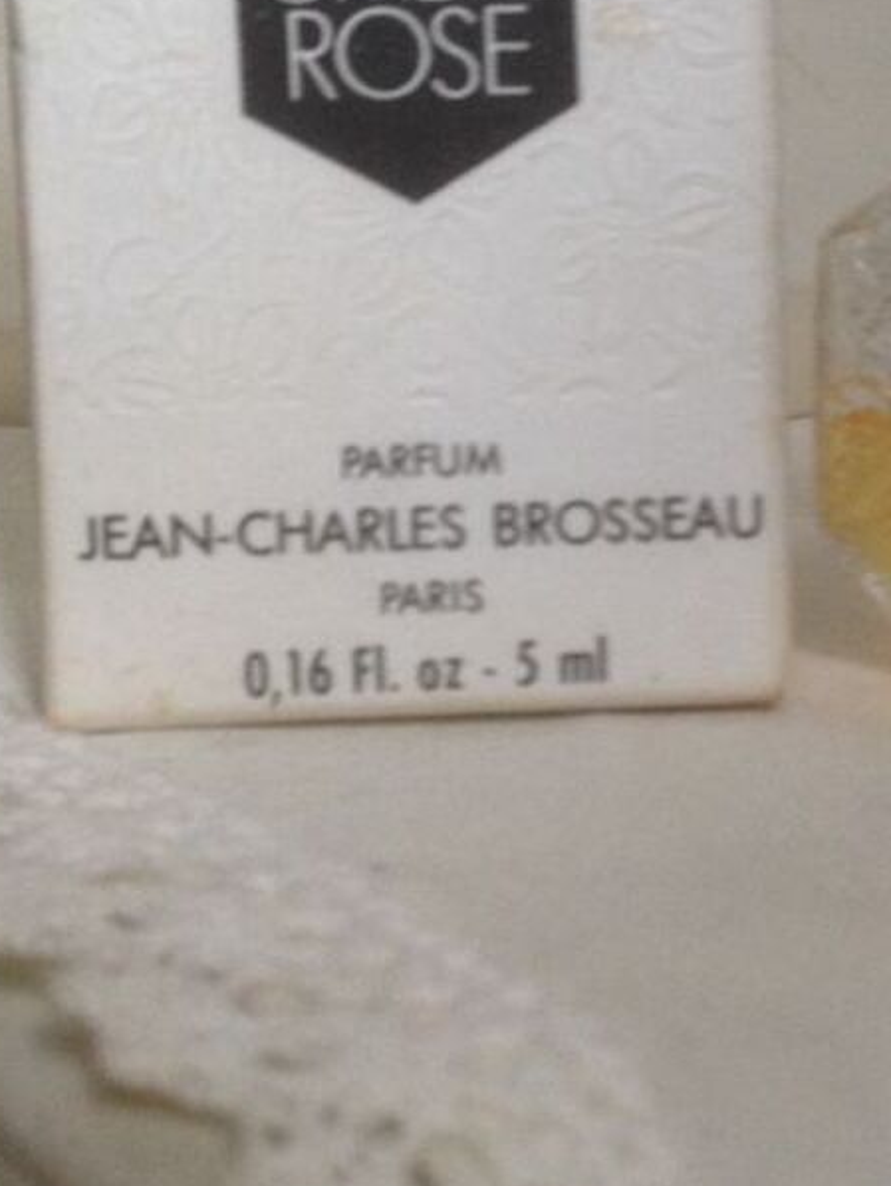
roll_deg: +1.4
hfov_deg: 18.7
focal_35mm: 78
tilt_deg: -12.7
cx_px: 742
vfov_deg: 24.9
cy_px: 372
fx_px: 2675
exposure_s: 1/20
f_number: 2.4
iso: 125
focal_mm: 4.28
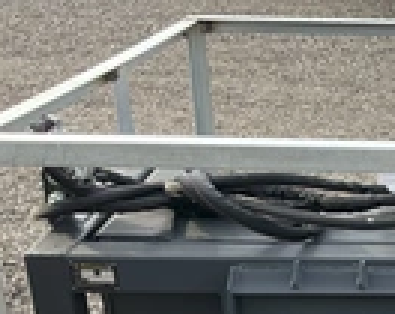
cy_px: 293
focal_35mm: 86
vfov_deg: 17.5
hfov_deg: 20.3
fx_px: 1003
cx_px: 518
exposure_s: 1/122
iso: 20
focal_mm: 3
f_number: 1.8
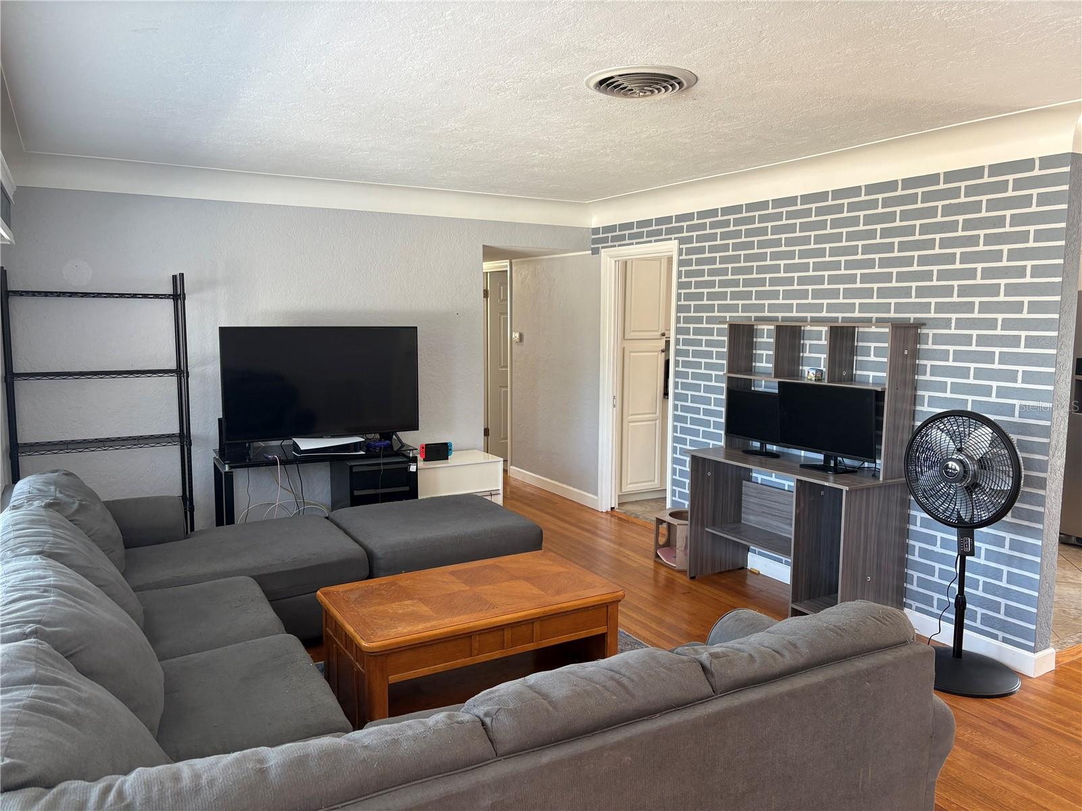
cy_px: 406
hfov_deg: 67.3
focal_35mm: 26
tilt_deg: -7.1
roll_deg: -0.1
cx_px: 541
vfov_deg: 53.1
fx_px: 813
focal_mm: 5.96
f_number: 1.6
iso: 100
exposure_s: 1/60
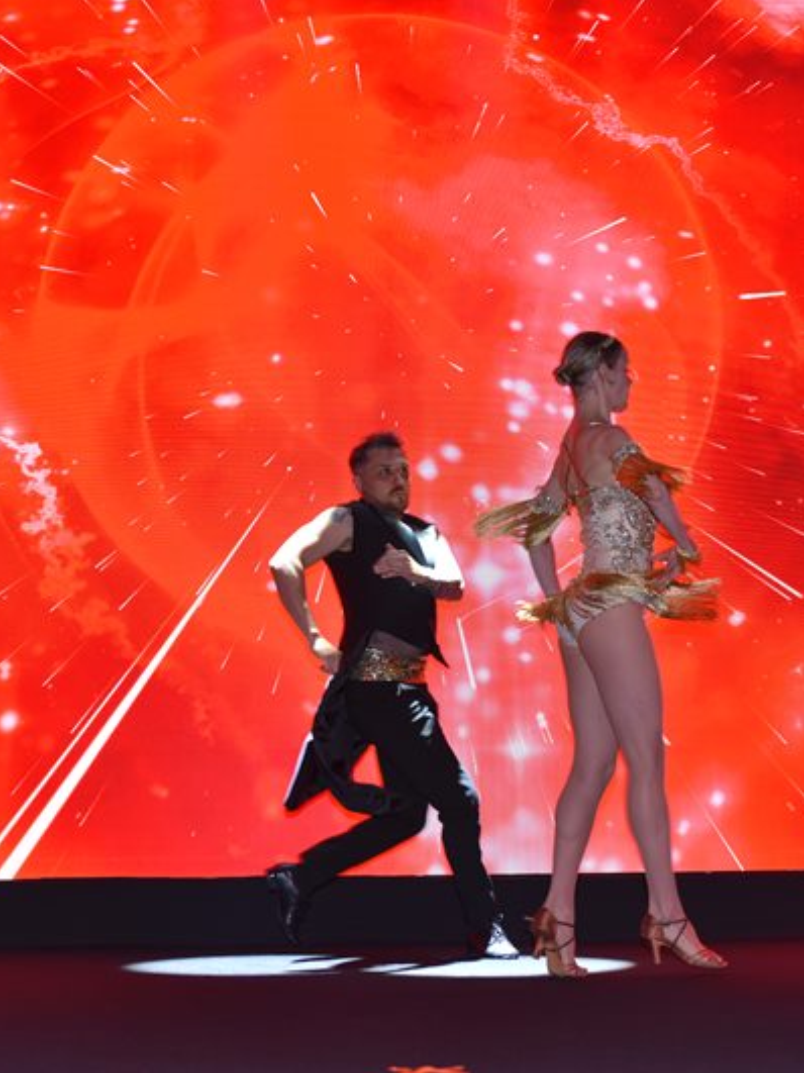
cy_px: 535
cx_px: 461
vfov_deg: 33.2
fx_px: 1797
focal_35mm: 58
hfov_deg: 25.2
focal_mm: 40
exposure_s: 1/160
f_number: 4
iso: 640
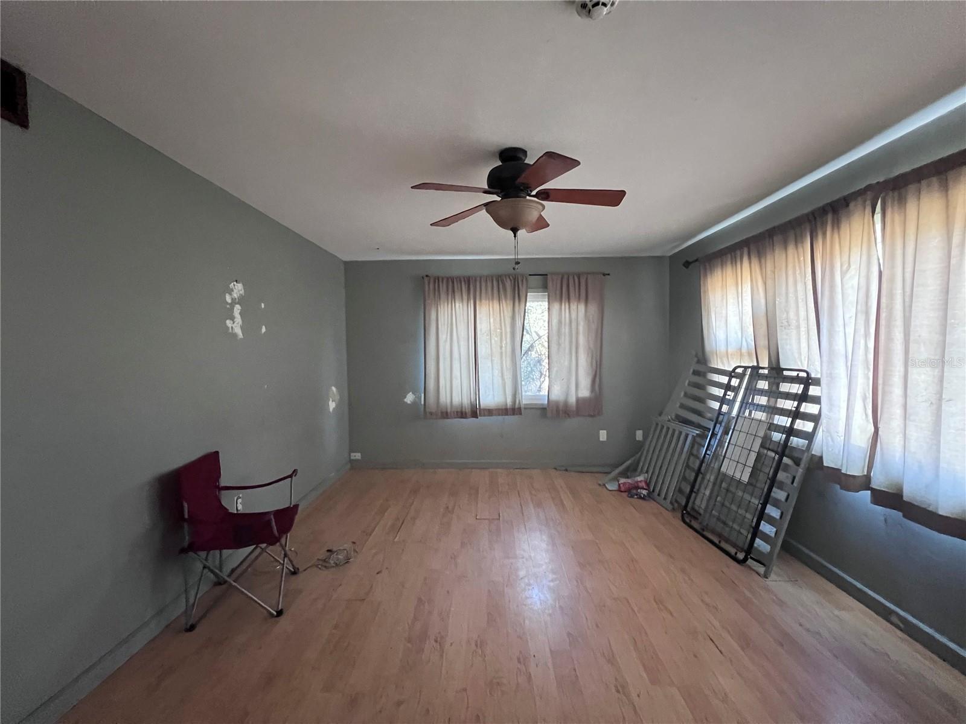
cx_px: 483
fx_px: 363
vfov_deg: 89.9
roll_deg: +0.5
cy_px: 362
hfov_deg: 106.2
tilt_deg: -2.3
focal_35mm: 13
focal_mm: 1.57
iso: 1000
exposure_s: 1/60
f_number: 1.8
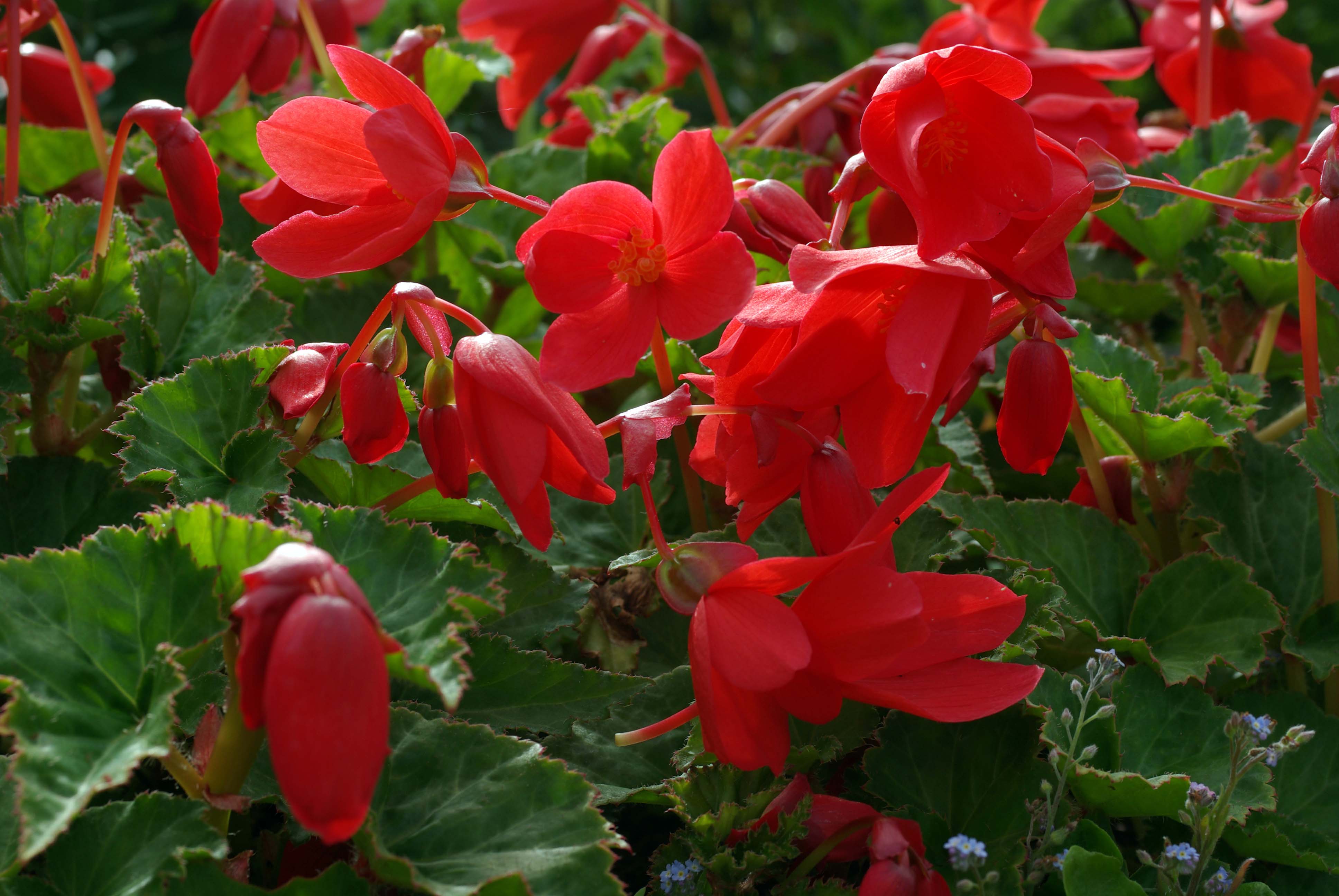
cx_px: 670
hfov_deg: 27.0
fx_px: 2793
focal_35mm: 75
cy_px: 448
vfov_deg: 18.2
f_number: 8
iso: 100
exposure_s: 1/125
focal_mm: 50
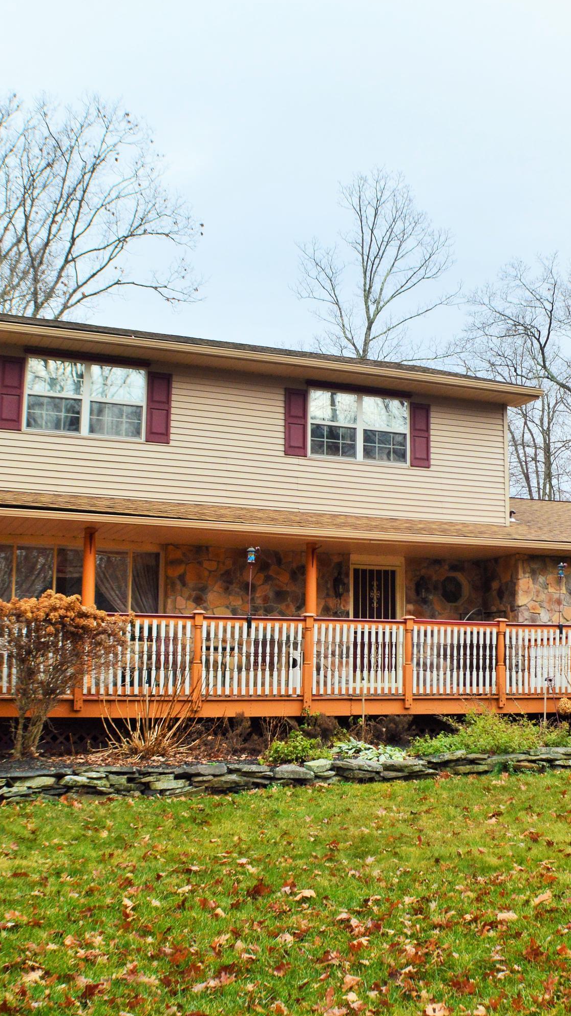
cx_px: 448
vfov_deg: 36.6
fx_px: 1535
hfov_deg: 20.9
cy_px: 506
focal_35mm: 57
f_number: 9
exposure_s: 1/125
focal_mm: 24
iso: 400
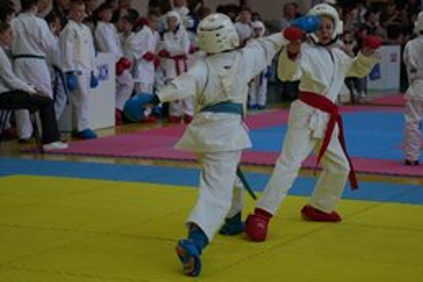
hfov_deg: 19.6
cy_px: 112
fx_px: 1222
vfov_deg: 13.2
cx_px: 216
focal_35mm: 104
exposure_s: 1/800
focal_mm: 67
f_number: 2.8
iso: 1600
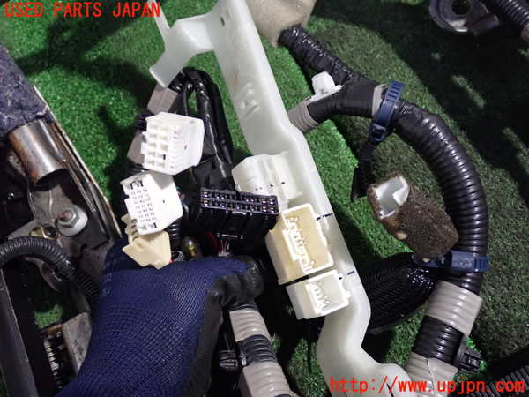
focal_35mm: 38
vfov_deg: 37.7
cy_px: 198
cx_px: 264
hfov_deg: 49.0
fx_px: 581
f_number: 2.7
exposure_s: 1/20
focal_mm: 6.83
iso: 800
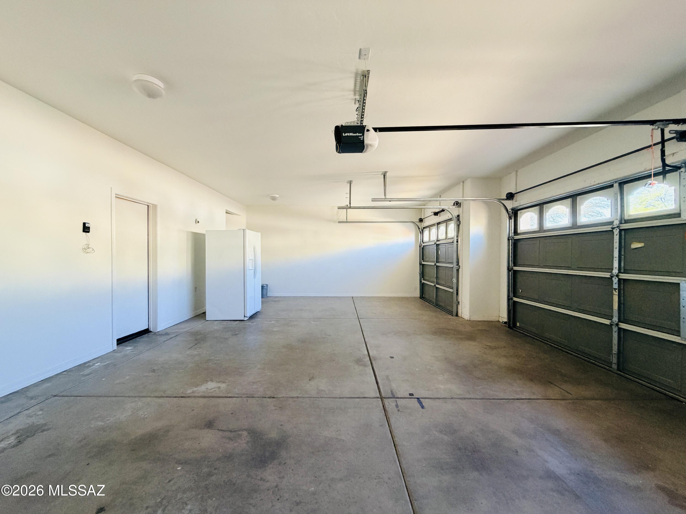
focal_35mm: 14
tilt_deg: +0.5
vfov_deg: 85.7
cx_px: 343
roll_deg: -0.9
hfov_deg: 102.1
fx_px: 277
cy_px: 257
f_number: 2.2
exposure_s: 1/74
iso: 320
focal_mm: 2.22
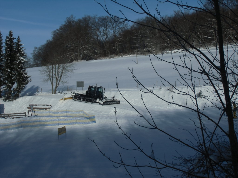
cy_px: 89
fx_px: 358
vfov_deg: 28.0
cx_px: 119
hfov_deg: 36.8
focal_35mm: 52
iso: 64
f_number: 4.3
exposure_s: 1/1000
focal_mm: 9.16
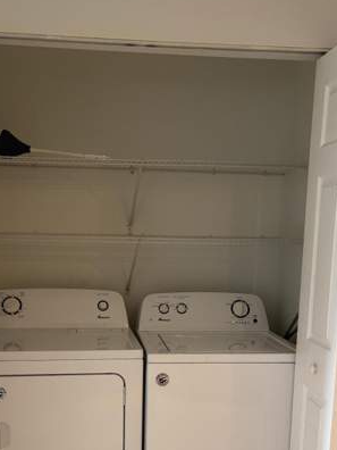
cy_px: 330
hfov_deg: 34.3
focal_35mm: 42
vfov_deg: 43.6
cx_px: 140
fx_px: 545
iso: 160
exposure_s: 1/60
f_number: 1.6
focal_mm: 5.96
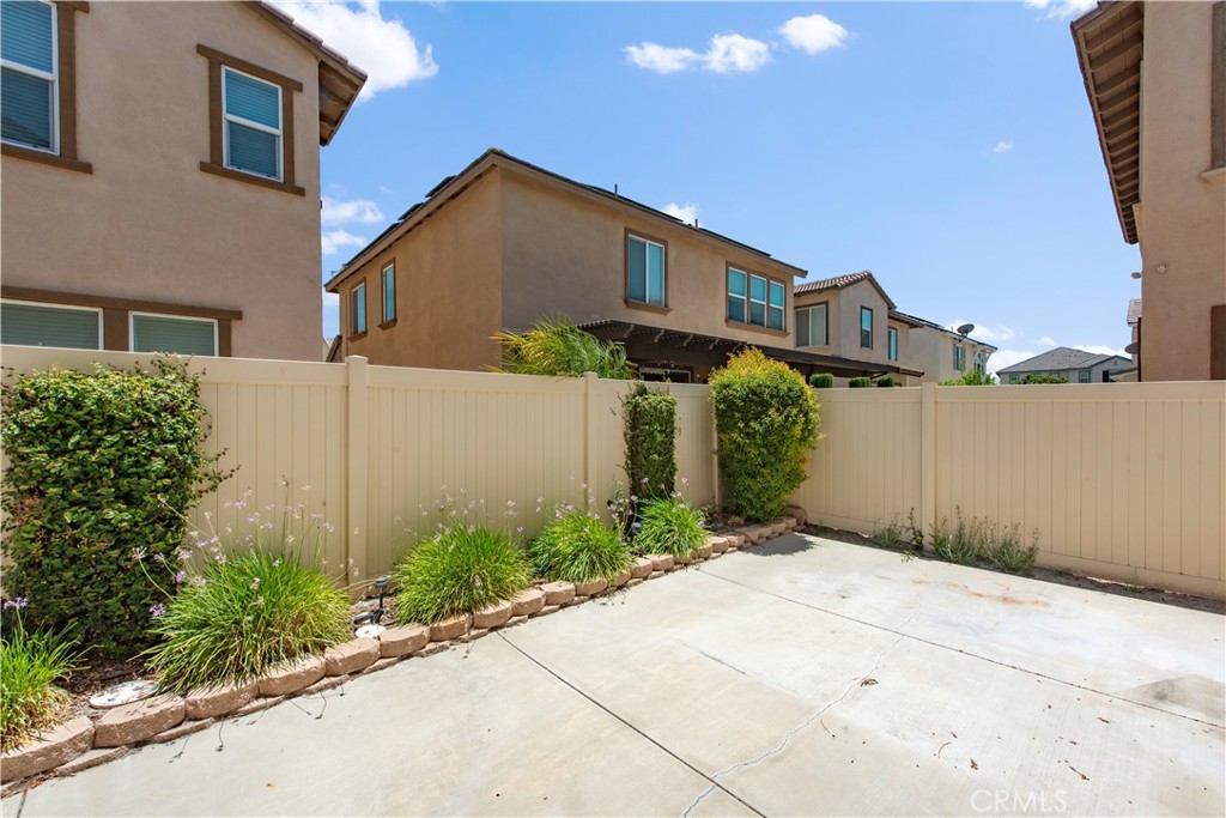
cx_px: 613
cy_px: 409
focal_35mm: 14
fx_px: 477
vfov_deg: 81.2
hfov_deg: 104.2
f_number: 13
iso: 200
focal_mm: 14
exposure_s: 1/640
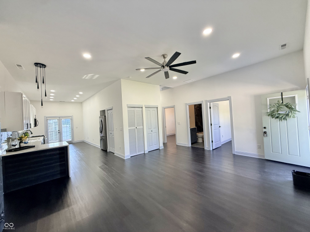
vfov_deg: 85.7
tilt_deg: +1.7
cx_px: 155
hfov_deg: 102.1
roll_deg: +4.0
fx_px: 125
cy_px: 116
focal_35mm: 14
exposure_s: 1/99
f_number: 2.2
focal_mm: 2.22
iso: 160
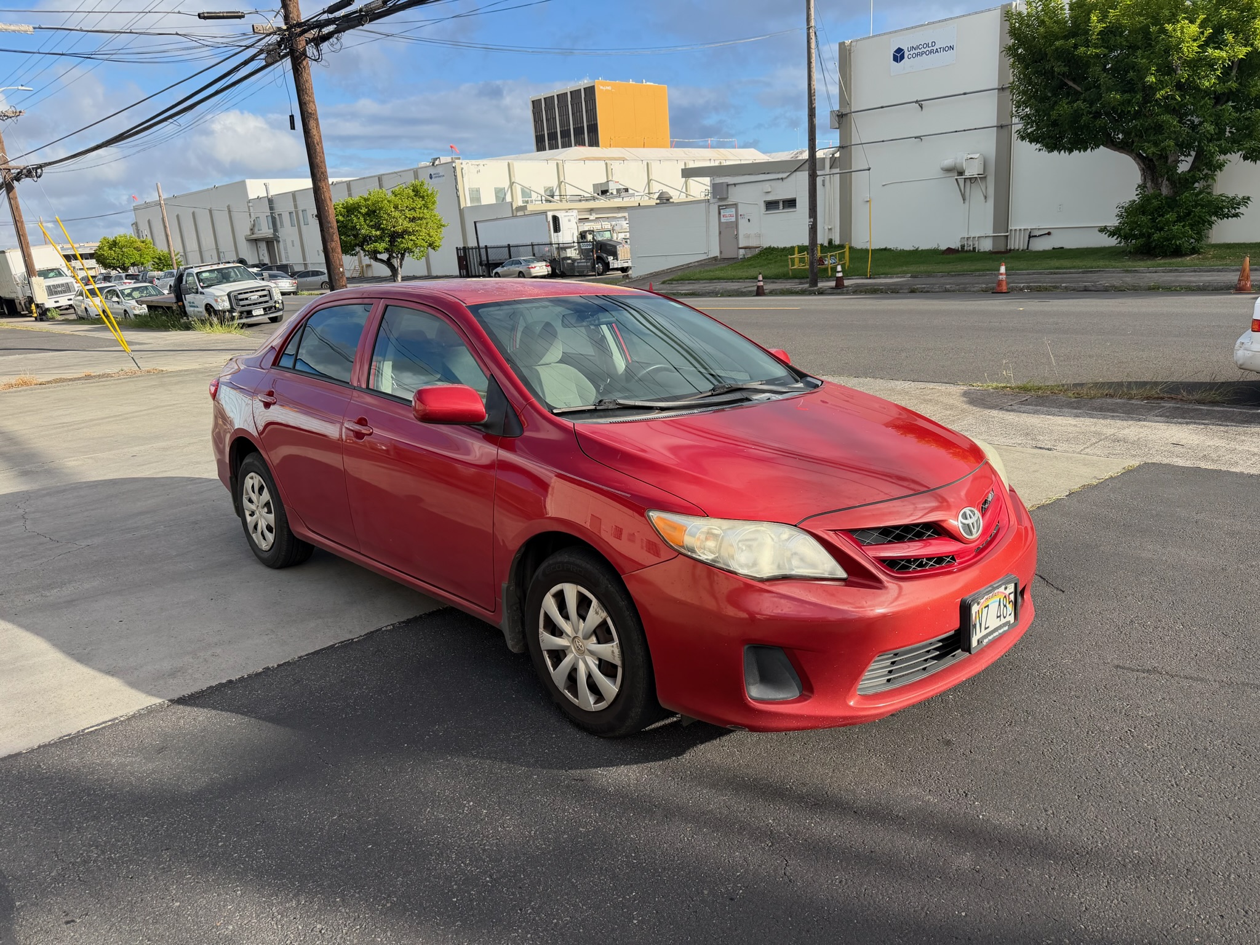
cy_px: 472
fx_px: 874
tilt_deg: -11.7
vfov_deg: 56.8
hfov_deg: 71.6
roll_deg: +5.2
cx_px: 630
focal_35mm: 24
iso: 100
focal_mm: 6.76
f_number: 1.78
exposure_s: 1/2611
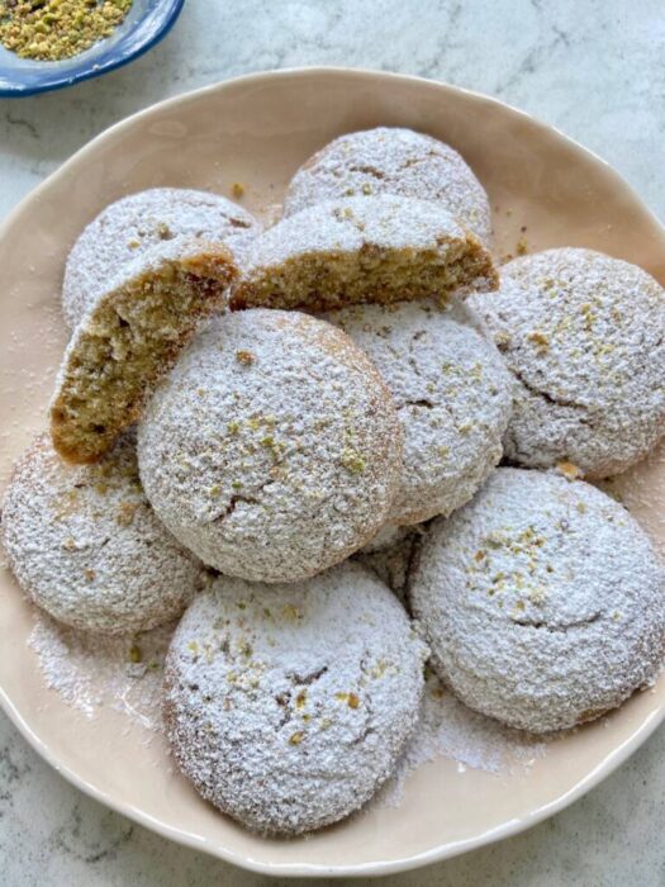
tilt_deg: -78.3
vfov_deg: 67.3
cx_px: 332
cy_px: 444
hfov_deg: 53.1
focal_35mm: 26
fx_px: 666
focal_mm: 4.25
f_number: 1.8
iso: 64
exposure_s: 1/121
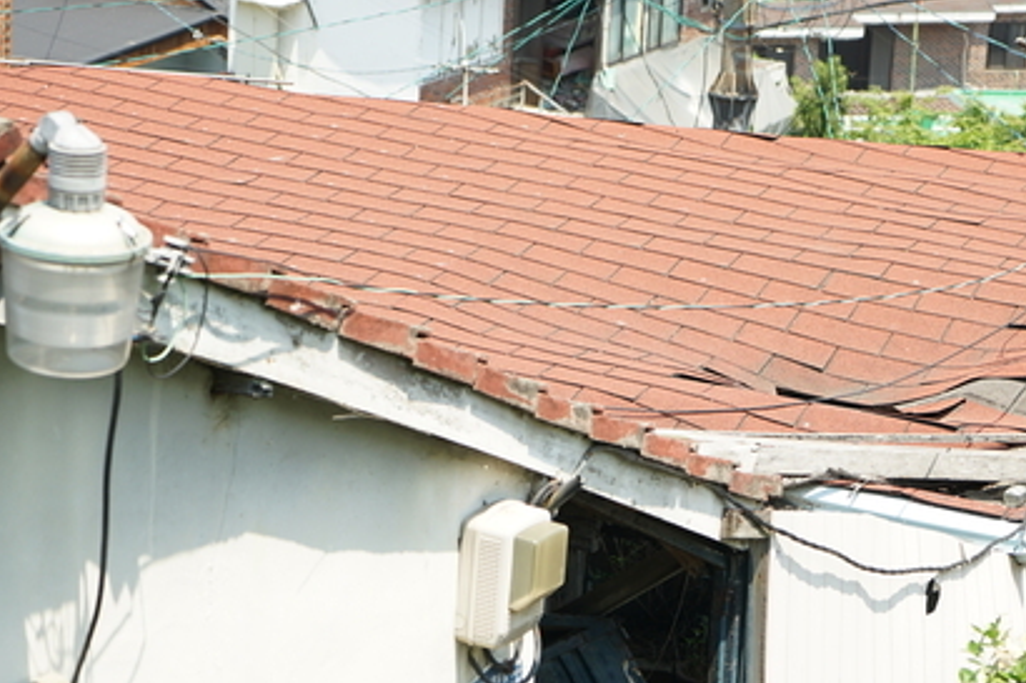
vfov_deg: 11.8
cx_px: 633
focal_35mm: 116
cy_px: 544
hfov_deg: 17.6
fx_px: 3305
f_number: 5
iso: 100
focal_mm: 70
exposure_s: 1/250
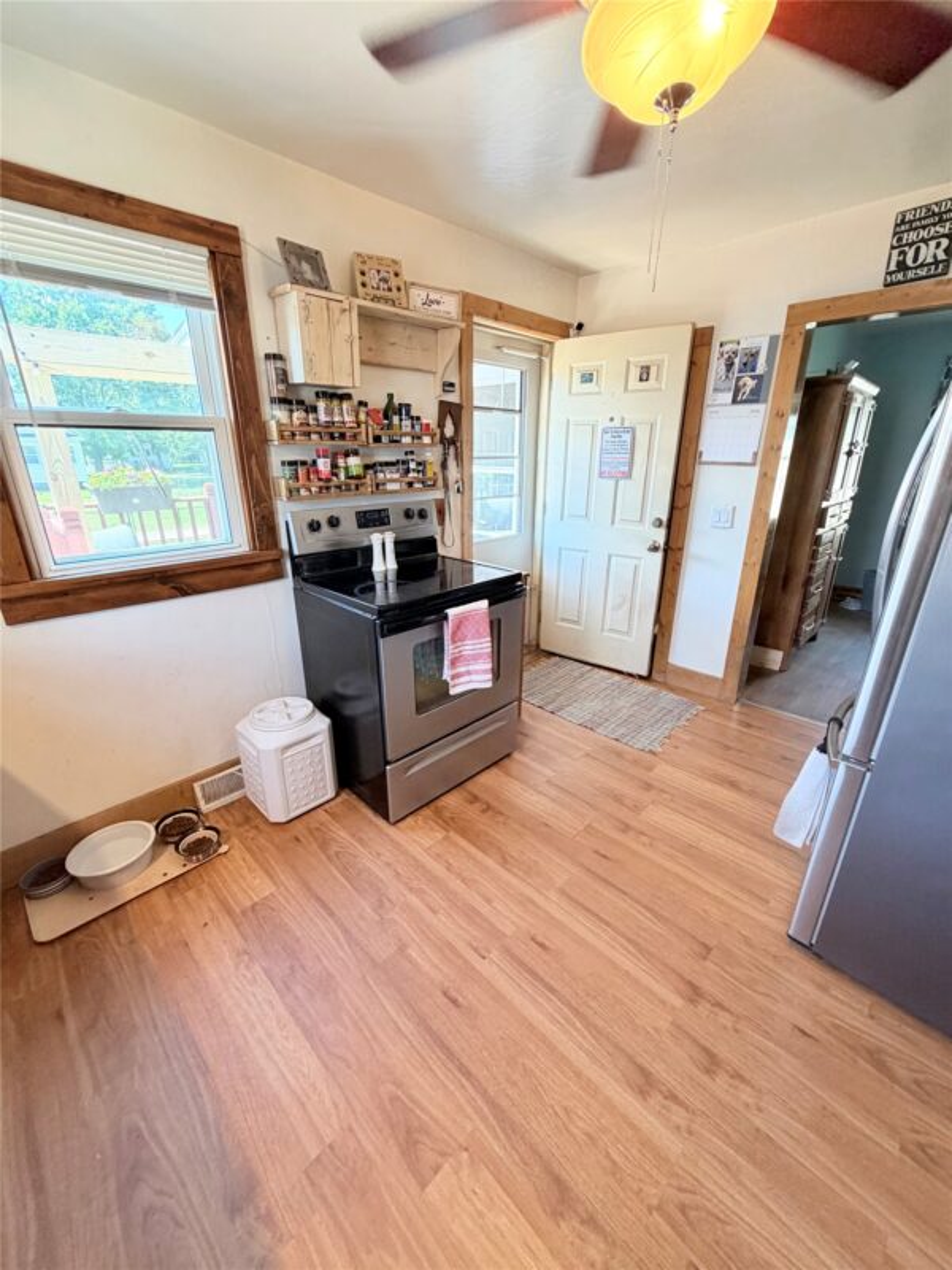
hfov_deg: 85.7
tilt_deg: -19.3
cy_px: 635
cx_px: 476
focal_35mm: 14
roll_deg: -0.9
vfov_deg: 102.1
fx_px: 513
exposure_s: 1/60
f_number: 2.2
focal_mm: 2.22
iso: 200
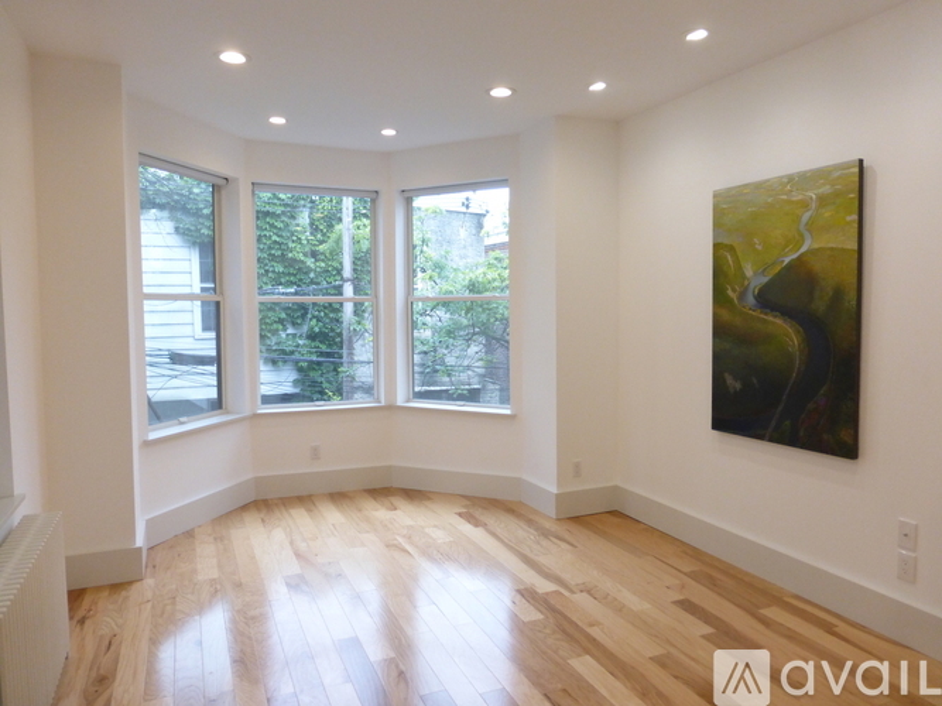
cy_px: 353
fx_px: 653
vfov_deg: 56.8
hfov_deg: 71.6
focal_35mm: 24
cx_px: 471
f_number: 3.3
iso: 320
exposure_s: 1/60
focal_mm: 4.3
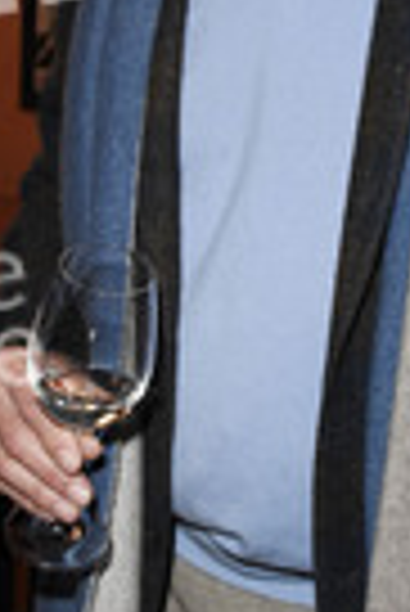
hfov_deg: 15.5
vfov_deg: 22.8
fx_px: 1499
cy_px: 135
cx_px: 302
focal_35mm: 88
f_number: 6.3
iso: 3200
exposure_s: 1/160
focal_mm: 20
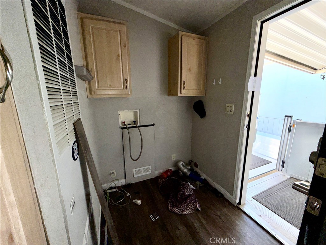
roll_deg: +1.7
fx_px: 132
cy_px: 122
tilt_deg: -11.2
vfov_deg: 85.7
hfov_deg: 102.1
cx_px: 163
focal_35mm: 14
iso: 16
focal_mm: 2.22
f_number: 2.2
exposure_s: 1/185
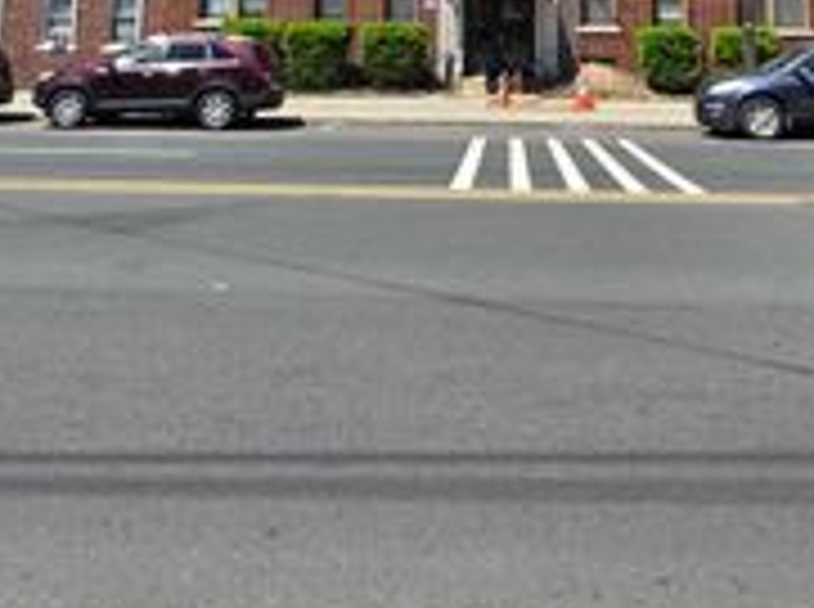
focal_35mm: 36
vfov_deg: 33.0
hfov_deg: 51.3
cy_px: -106
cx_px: 459
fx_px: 845
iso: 40
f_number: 1.9
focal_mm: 2.2
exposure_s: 1/1588
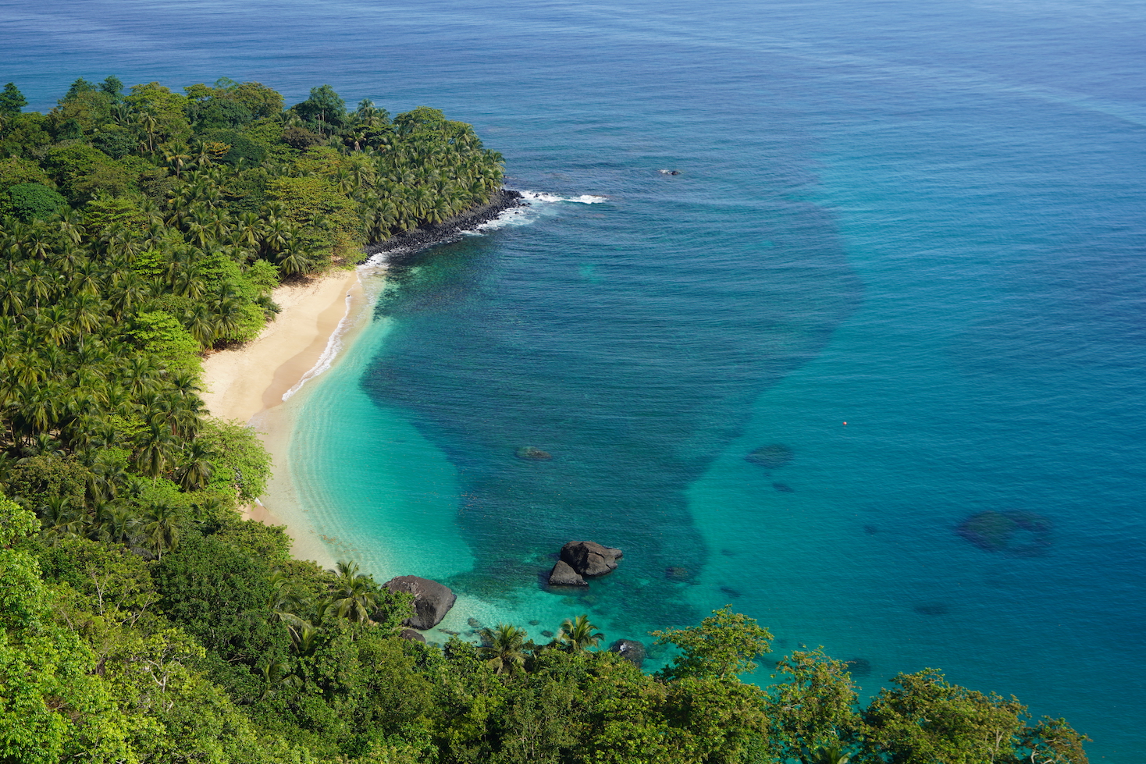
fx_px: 1496
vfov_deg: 28.7
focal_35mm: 47
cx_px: 576
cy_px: 385
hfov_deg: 41.9
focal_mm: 46
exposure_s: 1/100
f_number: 6.3
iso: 100
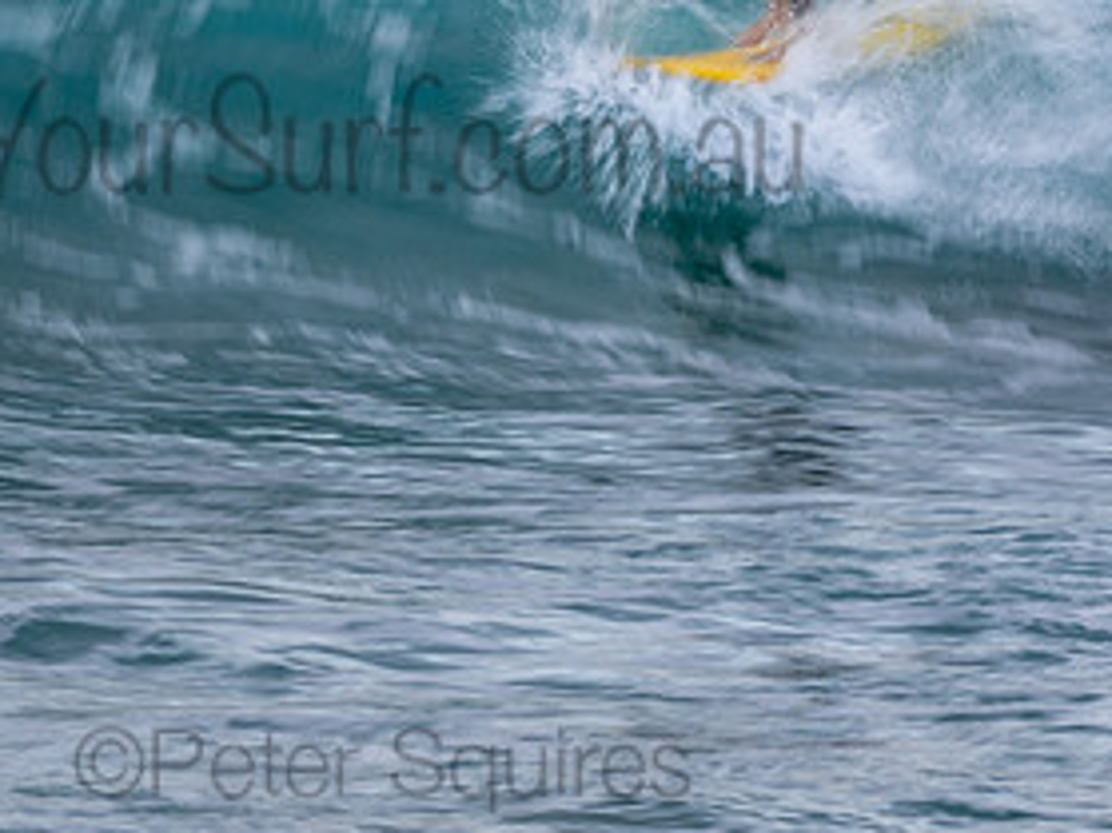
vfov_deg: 1.8
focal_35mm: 809
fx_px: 25977
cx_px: 383
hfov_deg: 2.5
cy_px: 102
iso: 100
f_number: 13
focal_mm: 270
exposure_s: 1/15
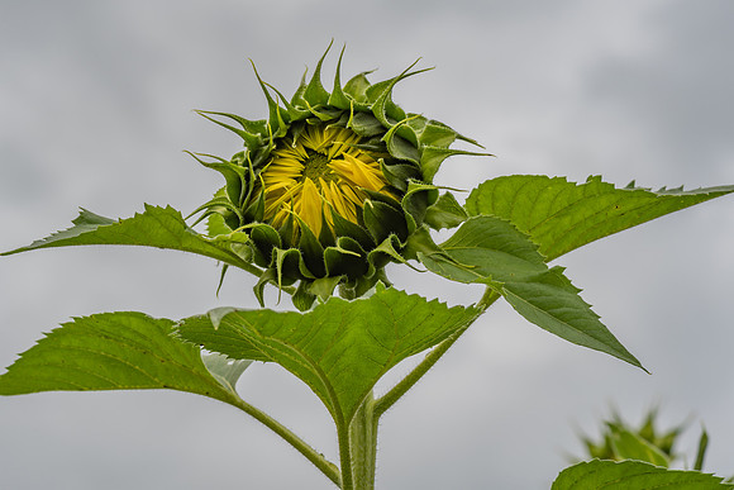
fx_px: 3202
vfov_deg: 8.7
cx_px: 367
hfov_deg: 13.1
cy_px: 245
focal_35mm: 157
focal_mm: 105
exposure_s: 1/6
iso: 125
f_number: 14
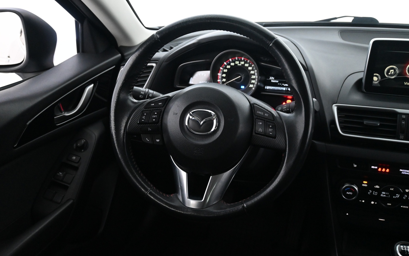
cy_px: 121
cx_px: 203
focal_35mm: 35
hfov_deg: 55.6
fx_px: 388
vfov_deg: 36.5
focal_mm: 22.5
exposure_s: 1/60
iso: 4000
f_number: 4
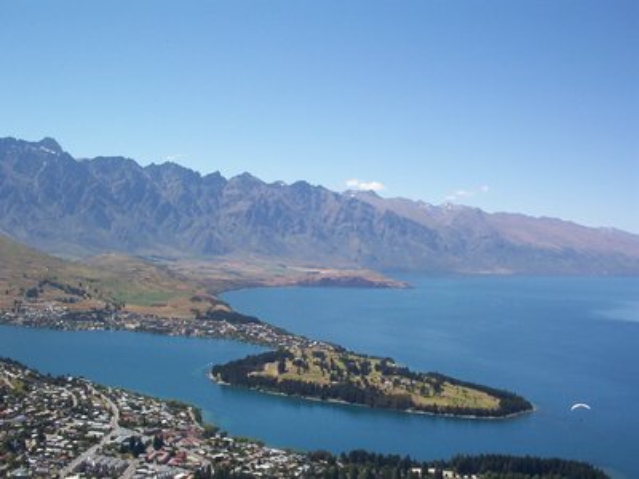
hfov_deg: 47.9
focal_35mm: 39
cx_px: 320
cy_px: 240
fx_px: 720
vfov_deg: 36.8
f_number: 8
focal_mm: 6
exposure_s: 1/250
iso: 100
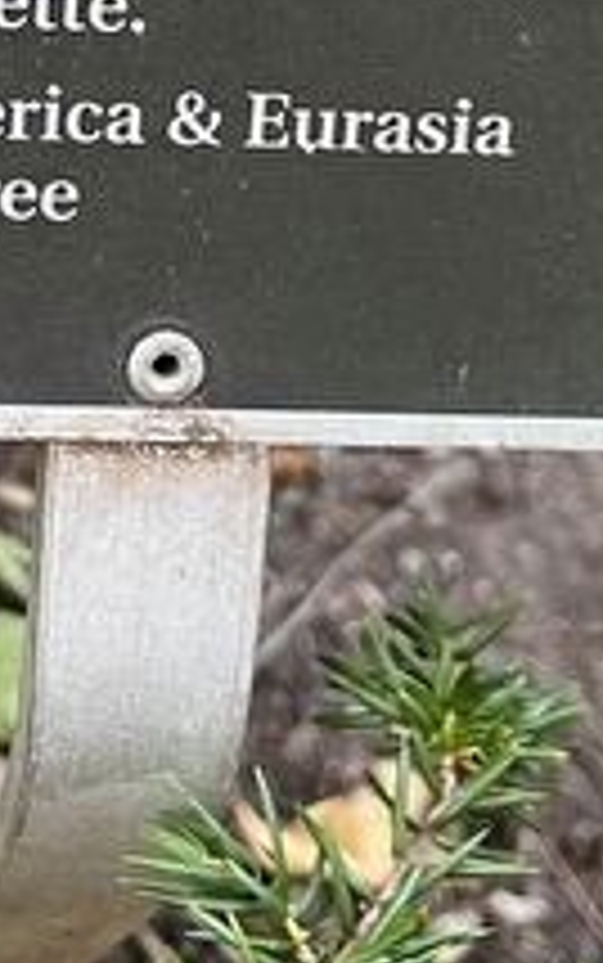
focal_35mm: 103
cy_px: -81
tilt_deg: -61.6
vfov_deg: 19.4
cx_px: 0
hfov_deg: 12.6
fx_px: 2705
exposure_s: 1/68
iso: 125
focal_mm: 5.1
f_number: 1.6
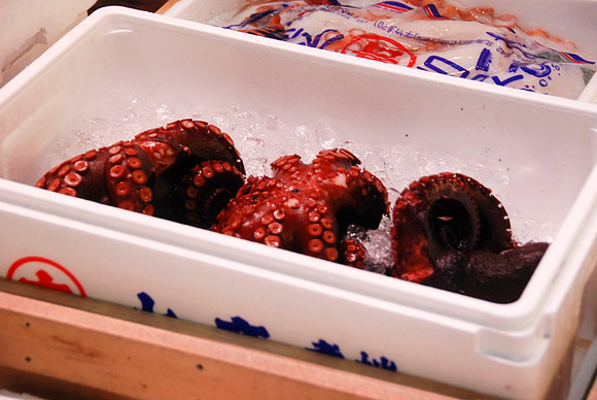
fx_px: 1743
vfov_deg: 13.1
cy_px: 200
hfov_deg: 19.4
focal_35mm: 105
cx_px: 298
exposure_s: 1/25
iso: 500
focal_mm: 70
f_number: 5
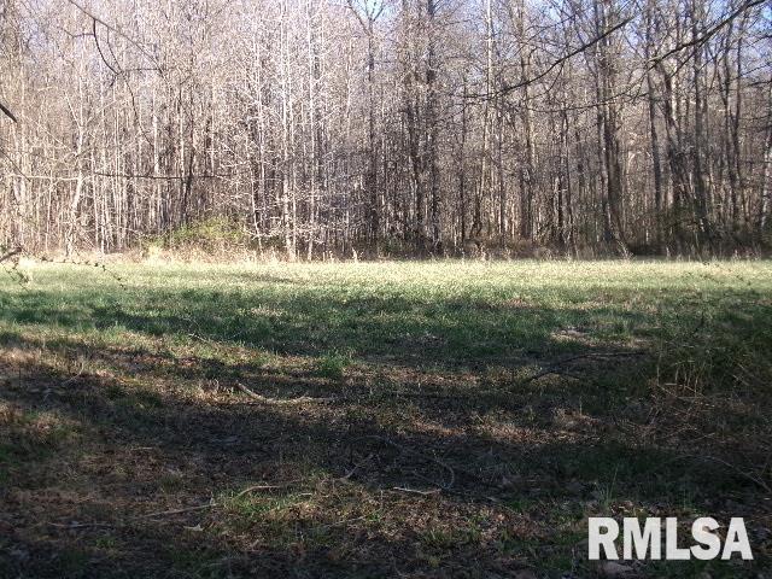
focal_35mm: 48
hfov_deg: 39.7
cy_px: 290
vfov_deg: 30.3
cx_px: 386
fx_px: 1070
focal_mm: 8.5
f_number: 4.2
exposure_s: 1/170
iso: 100
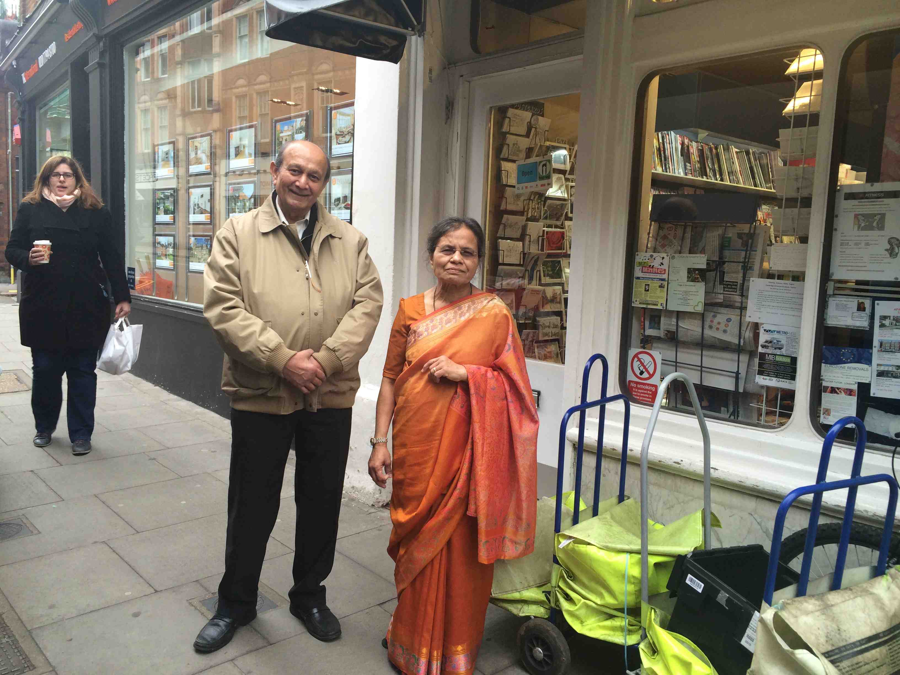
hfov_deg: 60.0
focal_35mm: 30
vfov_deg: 46.8
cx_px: 450
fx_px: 780
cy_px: 338
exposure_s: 1/50
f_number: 2.2
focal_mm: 4.12
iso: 50
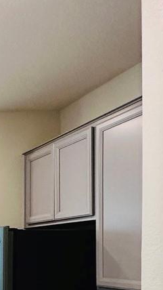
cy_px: 263
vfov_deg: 34.5
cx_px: -202
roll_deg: +0.6
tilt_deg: -0.6
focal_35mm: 57
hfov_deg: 15.1
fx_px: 438
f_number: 2.2
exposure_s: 1/120
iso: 200
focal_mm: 2.22
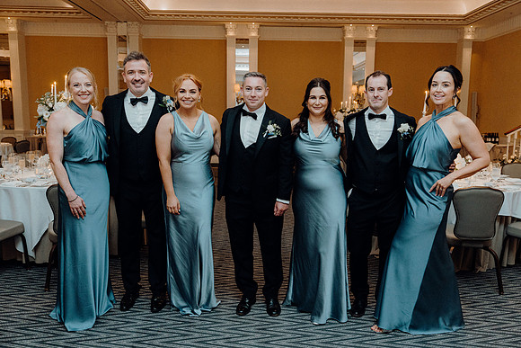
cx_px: 260
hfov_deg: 61.9
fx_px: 434
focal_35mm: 30
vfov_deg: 43.6
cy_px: 174
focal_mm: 30
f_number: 3.5
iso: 2500
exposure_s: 1/160
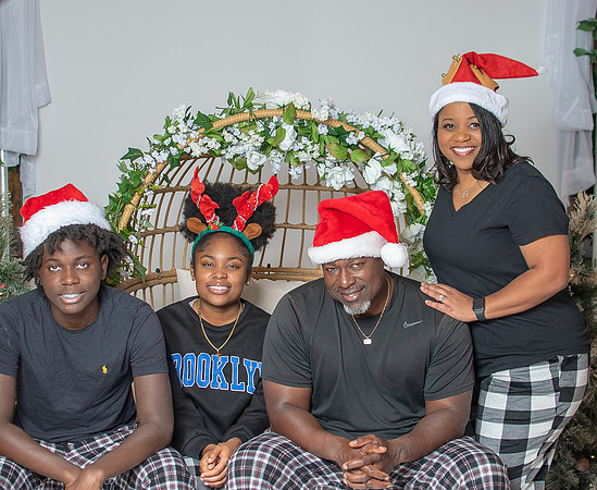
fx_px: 1135
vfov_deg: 24.3
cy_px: 228
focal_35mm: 64
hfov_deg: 29.5
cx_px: 293
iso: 100
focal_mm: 35
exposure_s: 1/250
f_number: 3.2
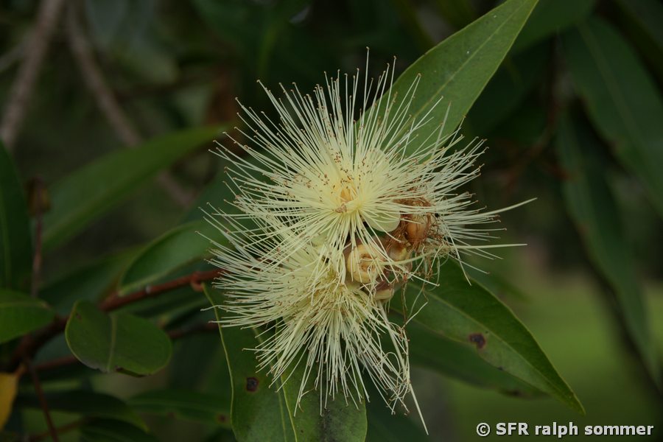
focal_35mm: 90
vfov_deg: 15.2
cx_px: 332
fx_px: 1657
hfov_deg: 22.6
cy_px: 221
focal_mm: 60
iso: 200
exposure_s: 1/640
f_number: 5.6
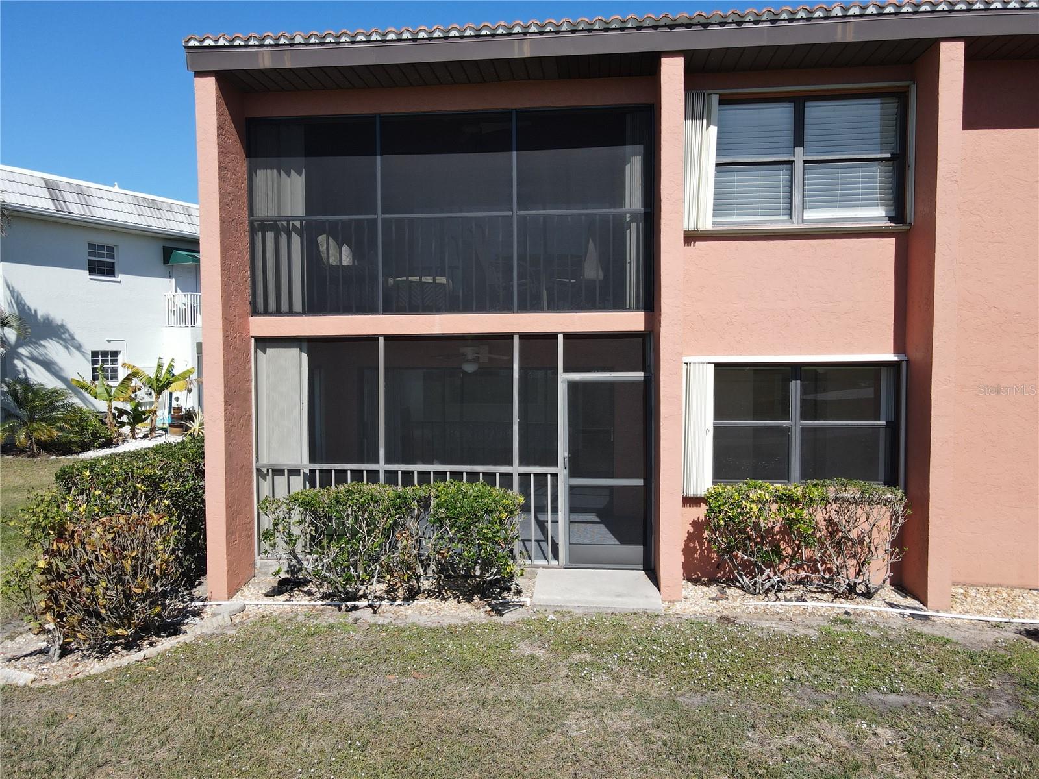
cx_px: 520
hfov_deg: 71.6
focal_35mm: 24
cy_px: 390
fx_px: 720
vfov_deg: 56.8
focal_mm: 4.5
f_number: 2.8
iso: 100
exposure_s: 1/725
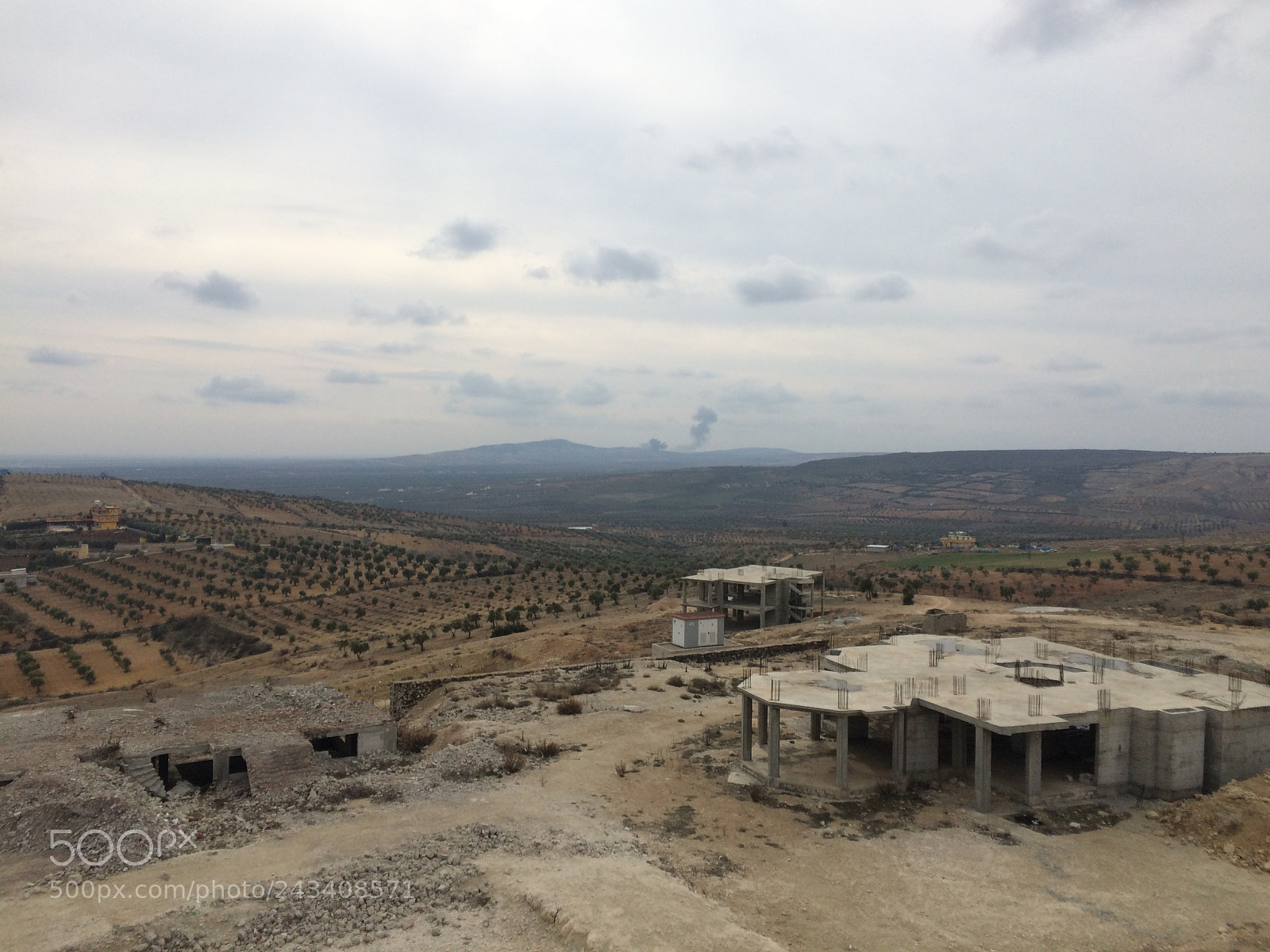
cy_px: 476
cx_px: 635
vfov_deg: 48.2
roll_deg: -1.1
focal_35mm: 29
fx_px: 1064
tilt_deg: -3.4
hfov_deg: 61.7
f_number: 2.2
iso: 32
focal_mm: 4.15
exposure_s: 1/3425
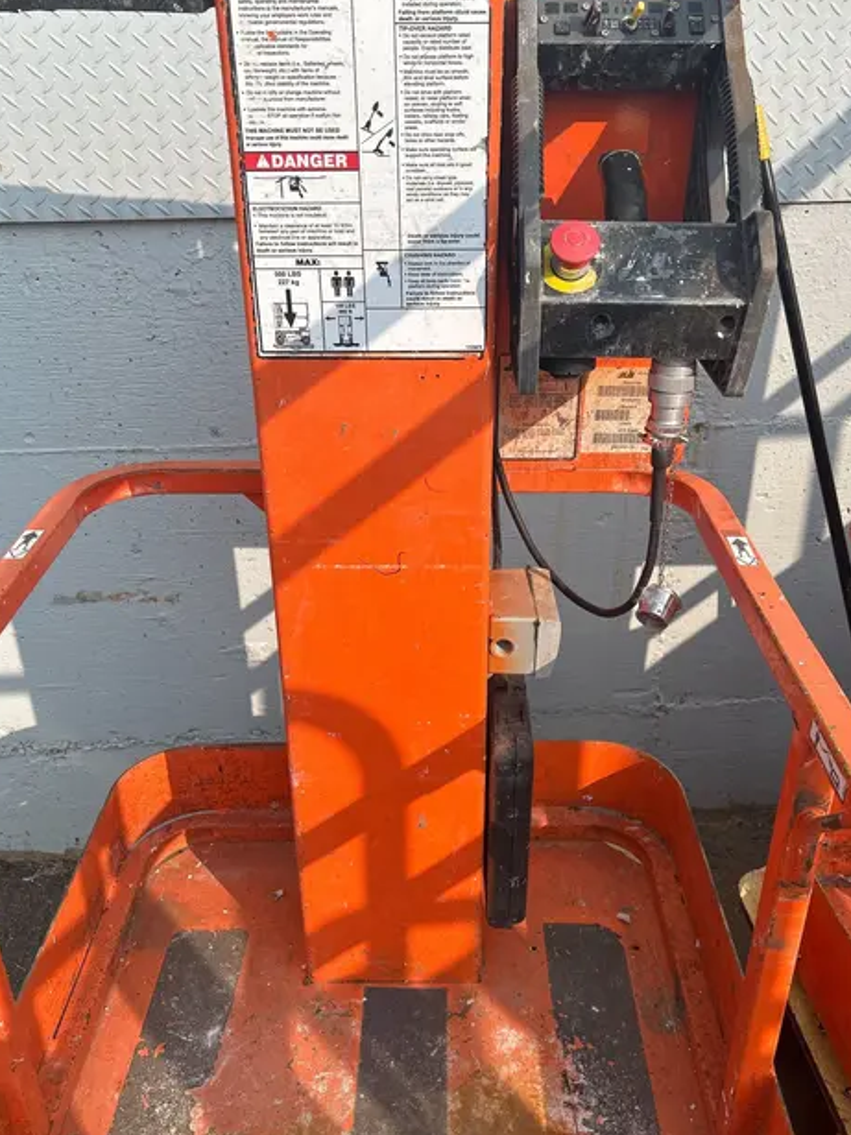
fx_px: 1016
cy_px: 575
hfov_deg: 45.4
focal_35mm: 31
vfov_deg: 58.4
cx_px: 450
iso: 50
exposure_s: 1/2632
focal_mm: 5.7
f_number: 1.5
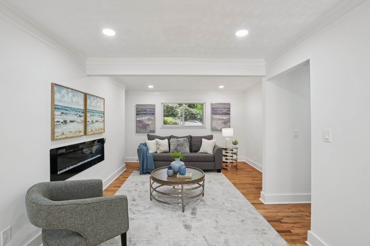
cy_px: 123
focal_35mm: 16
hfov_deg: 96.7
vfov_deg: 73.7
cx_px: 185
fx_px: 164
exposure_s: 1/15
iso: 400
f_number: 8
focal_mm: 16
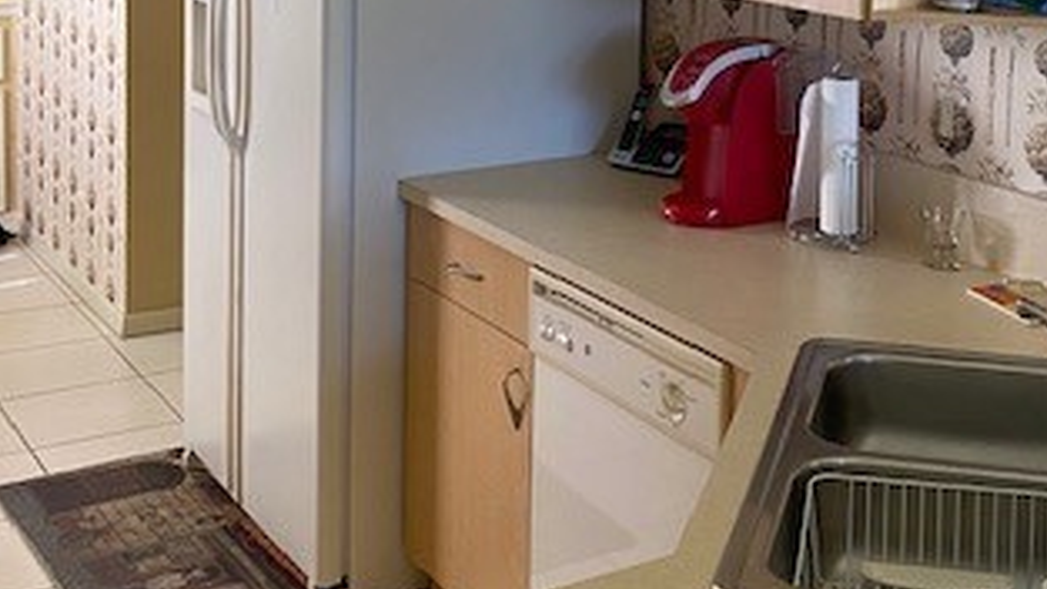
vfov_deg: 19.8
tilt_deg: -4.7
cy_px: -70
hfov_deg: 35.7
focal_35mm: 58
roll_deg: -1.7
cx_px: 692
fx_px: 1610
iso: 125
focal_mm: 4.25
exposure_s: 1/60
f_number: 1.8
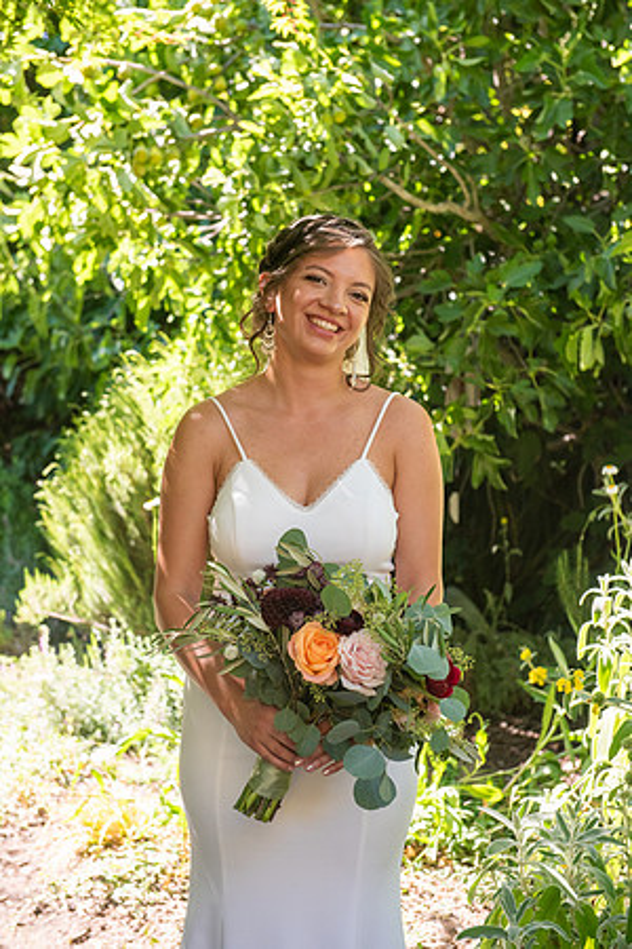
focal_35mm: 70
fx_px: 1843
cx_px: 316
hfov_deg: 19.5
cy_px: 474
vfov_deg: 28.8
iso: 640
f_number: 5
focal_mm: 70
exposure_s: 1/500
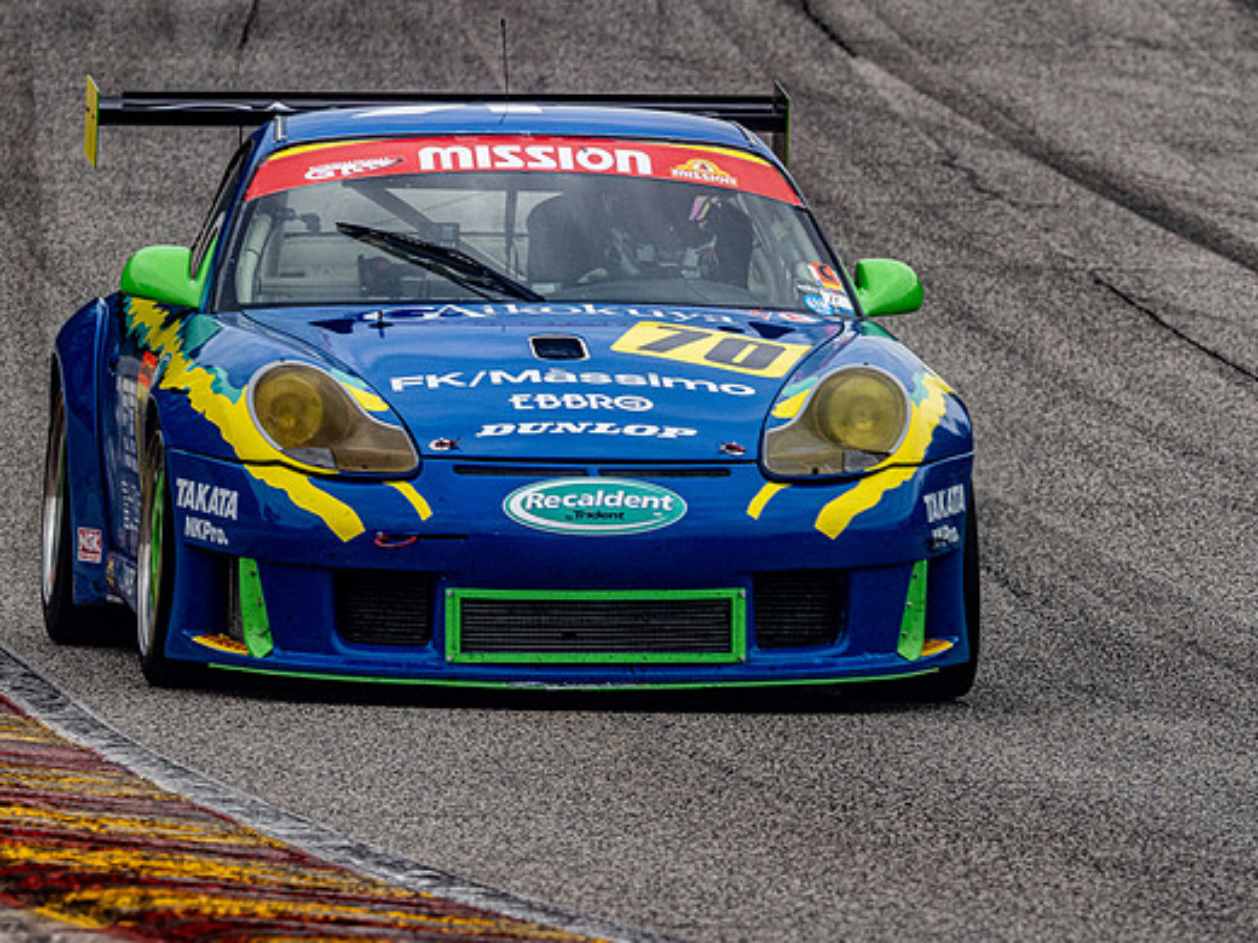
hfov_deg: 2.1
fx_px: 34088
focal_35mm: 938
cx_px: 576
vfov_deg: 1.6
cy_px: 422
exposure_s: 1/400
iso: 400
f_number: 9
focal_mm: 420
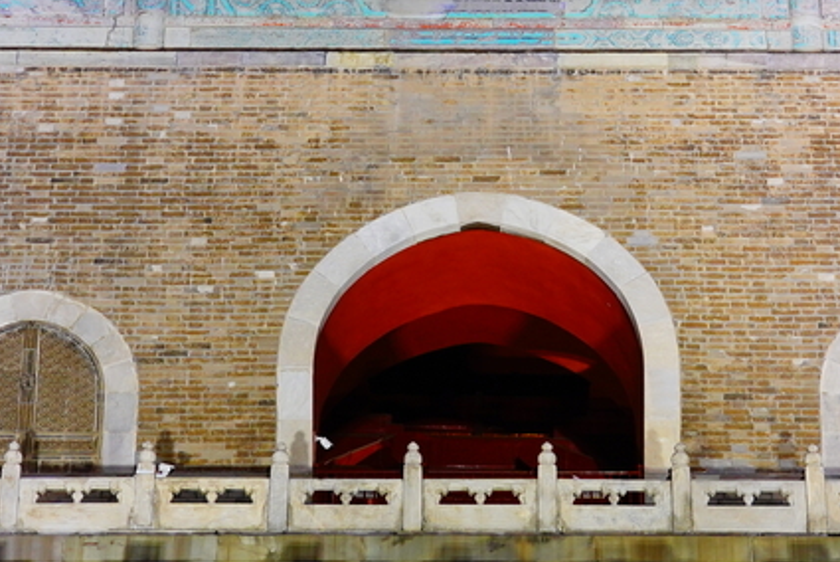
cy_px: 145
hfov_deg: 15.8
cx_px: 478
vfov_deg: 10.5
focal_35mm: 130
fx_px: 3035
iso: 640
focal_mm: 54
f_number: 4.5
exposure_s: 1/40
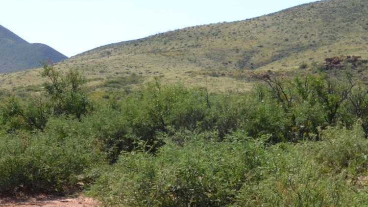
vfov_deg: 10.7
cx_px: 155
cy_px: 115
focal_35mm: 113
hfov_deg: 18.9
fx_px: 1102
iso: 100
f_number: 8
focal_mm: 18
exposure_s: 1/200
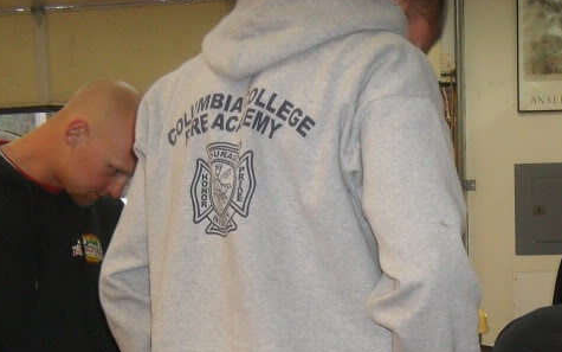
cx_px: 551
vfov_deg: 15.6
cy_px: 452
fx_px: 1225
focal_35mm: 80
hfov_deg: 24.7
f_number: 3.2
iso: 200
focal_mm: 6.3
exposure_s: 1/45
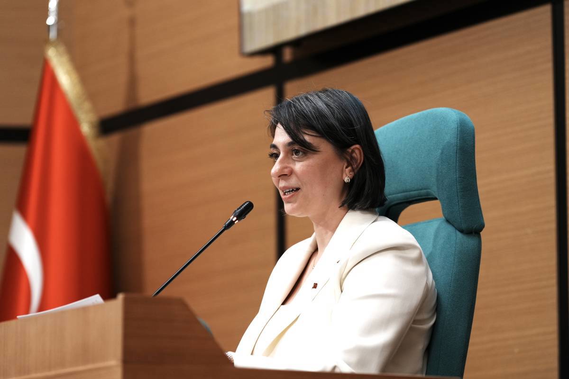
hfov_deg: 10.3
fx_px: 3161
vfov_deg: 6.9
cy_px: 190
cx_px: 284
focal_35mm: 200
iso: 1600
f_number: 4
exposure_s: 1/125
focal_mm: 200
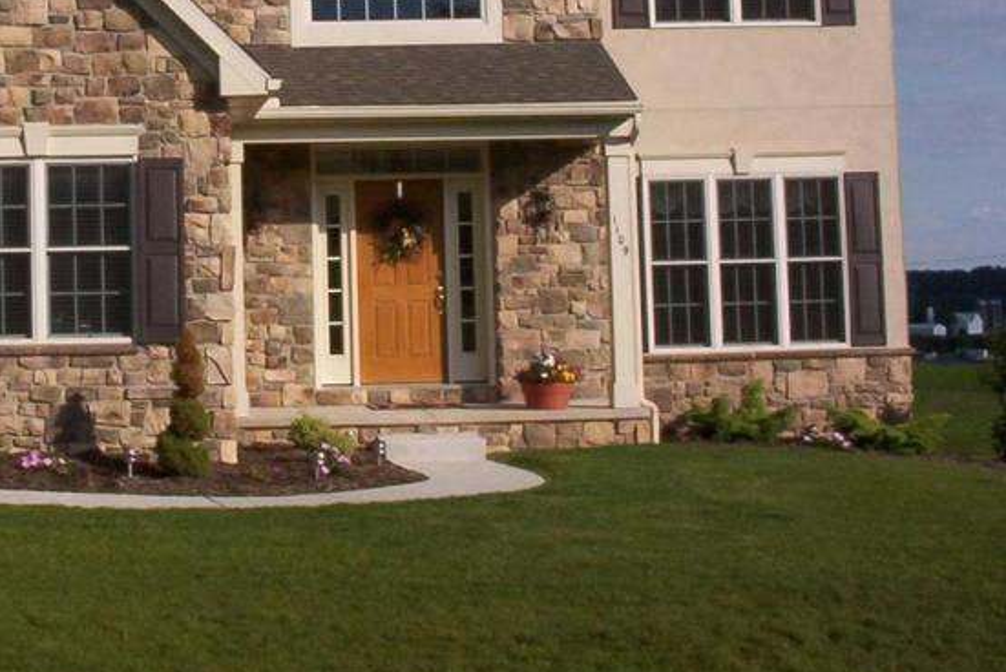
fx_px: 2097
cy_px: 51
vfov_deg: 17.9
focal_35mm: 75
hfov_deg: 26.0
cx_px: 79
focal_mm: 6
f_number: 8
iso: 100
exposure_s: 1/208
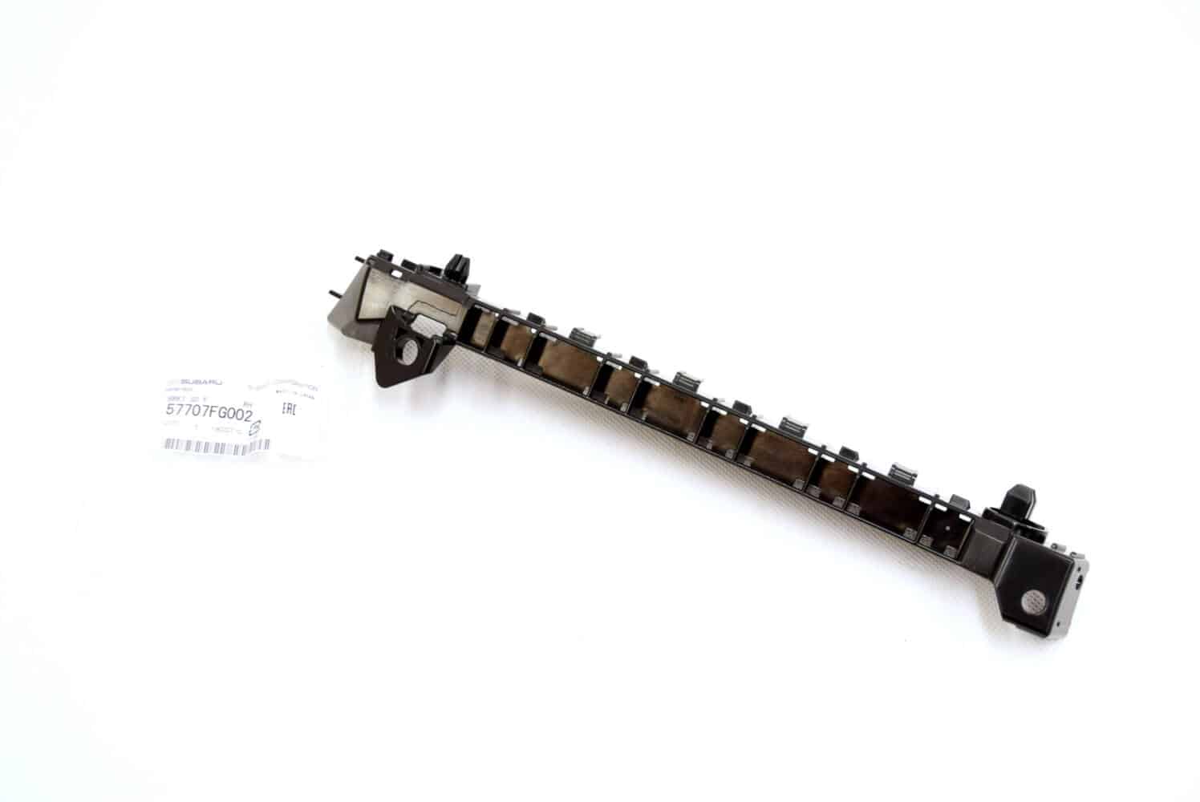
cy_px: 401
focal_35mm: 44
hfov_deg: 44.9
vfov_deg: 30.9
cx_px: 600
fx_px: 1451
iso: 400
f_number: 5.6
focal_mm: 29
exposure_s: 1/125
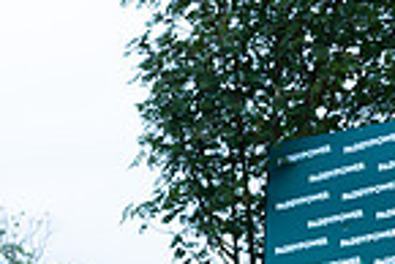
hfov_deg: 17.3
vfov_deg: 11.8
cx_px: -204
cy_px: 501
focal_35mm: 106
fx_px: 1164
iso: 500
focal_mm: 26.5
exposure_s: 1/640
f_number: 4
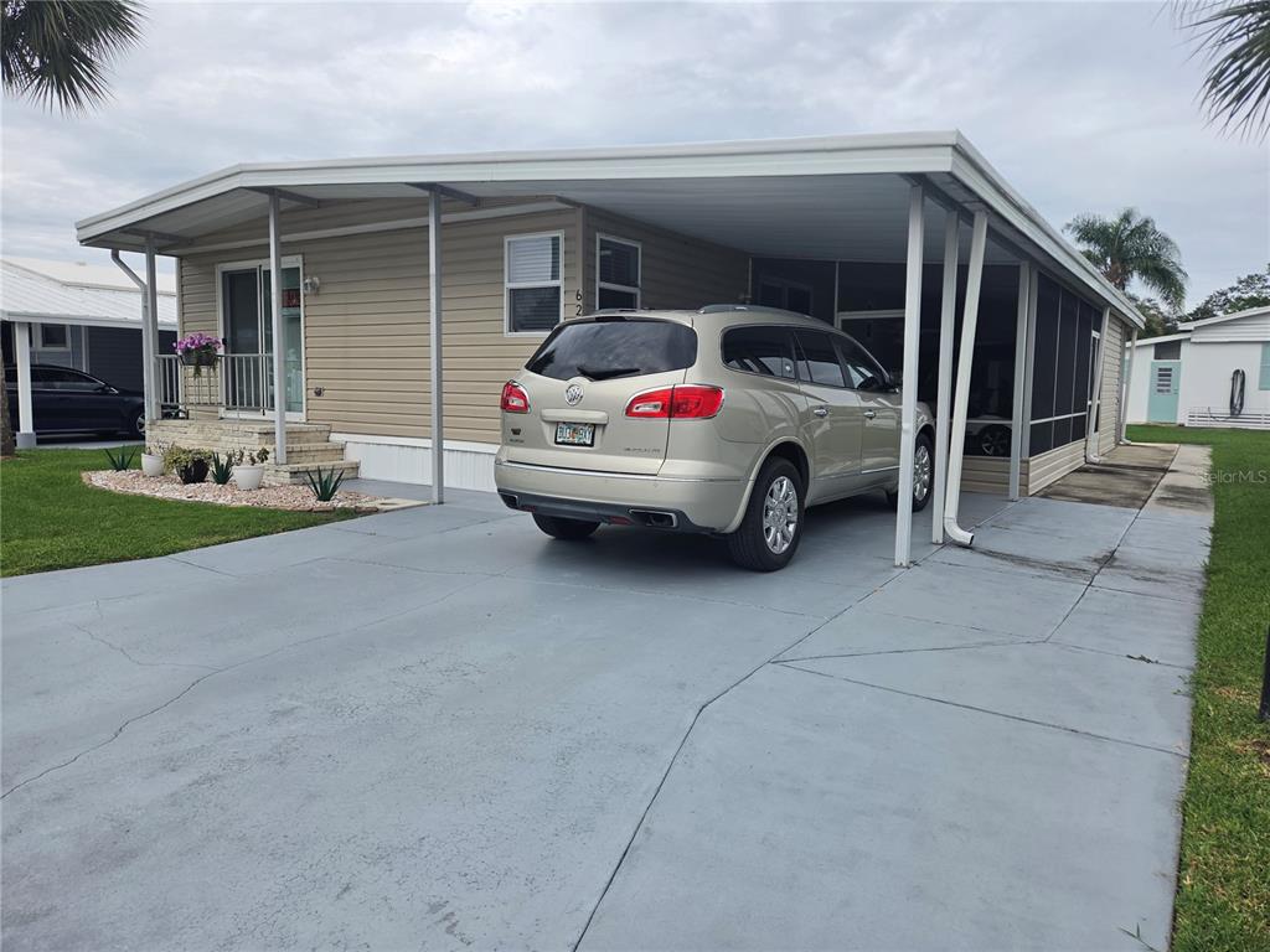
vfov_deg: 58.9
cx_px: 635
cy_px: 476
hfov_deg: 73.9
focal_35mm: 23
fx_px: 844
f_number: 1.8
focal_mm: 5.4
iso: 80
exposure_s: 1/2977
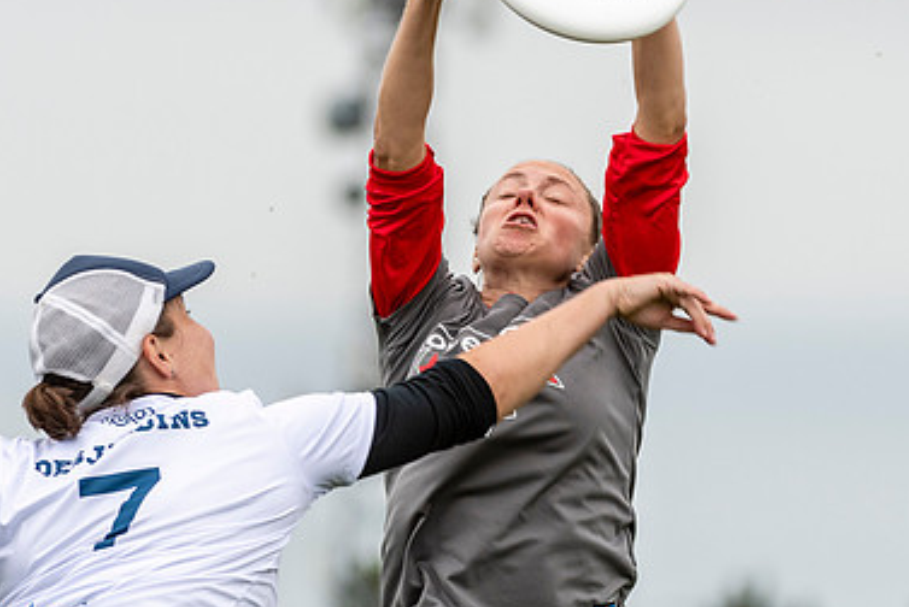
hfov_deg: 3.5
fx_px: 14883
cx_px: 581
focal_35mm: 589
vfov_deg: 2.3
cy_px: 314
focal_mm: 200
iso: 250
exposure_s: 1/1000
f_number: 4
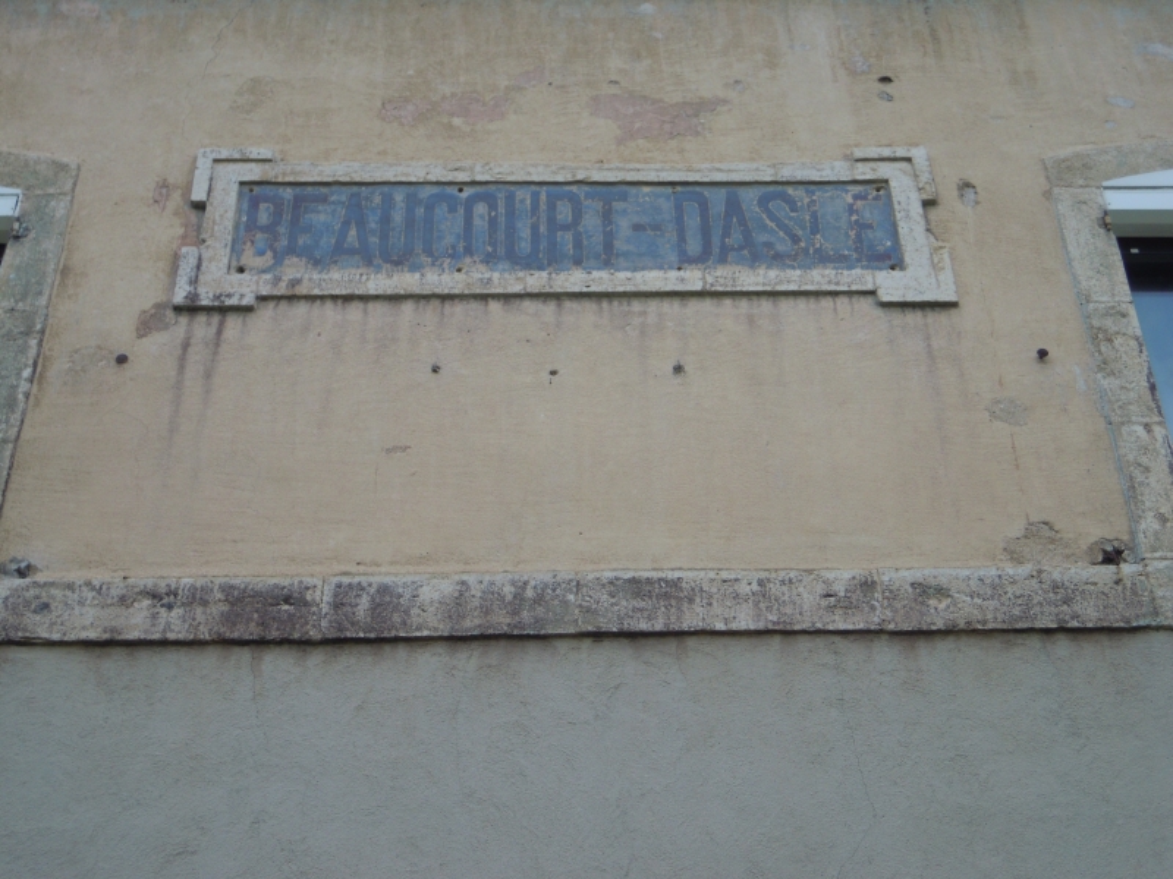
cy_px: 440
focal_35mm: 54
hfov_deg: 35.5
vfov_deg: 27.0
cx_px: 586
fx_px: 1830
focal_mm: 9.6
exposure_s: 1/400
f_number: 3.7
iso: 100
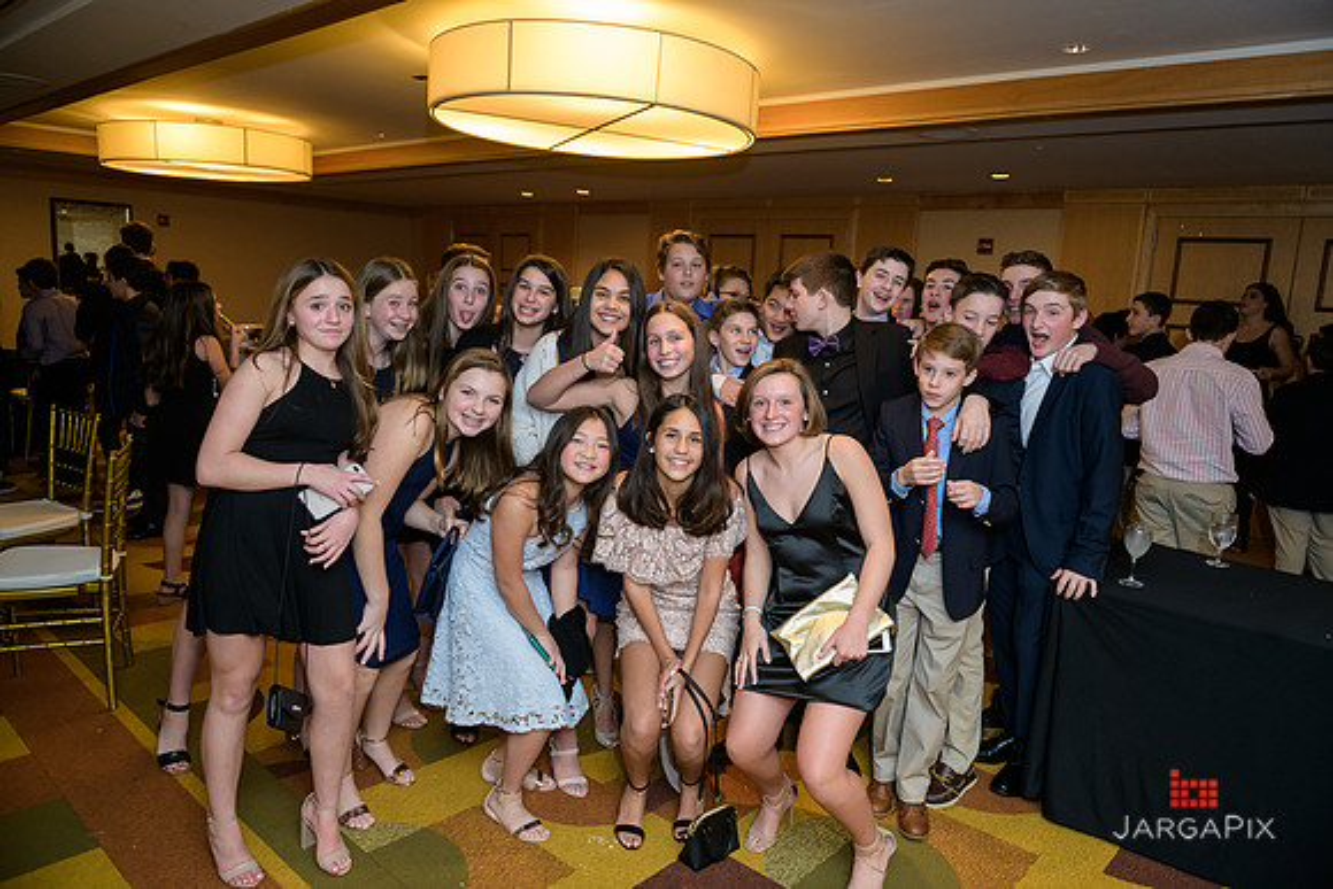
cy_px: 444
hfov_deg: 73.7
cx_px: 666
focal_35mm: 24
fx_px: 889
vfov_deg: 53.2
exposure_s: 1/125
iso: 1600
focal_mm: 24
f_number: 3.2
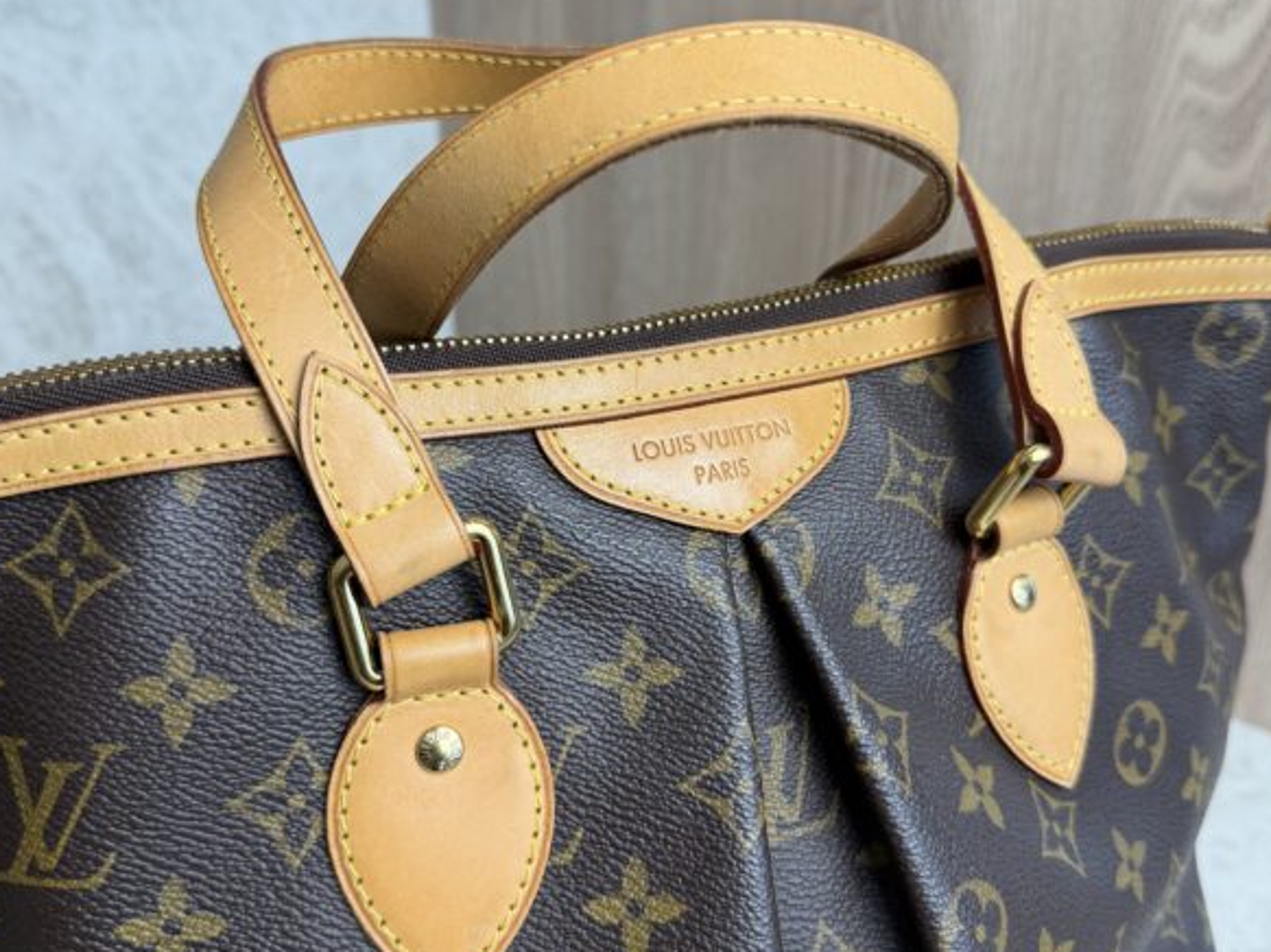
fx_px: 1211
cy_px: 421
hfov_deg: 55.4
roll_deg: -0.3
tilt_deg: -24.5
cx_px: 627
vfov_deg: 42.8
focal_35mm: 33
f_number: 1.78
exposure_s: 1/120
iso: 100
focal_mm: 6.76
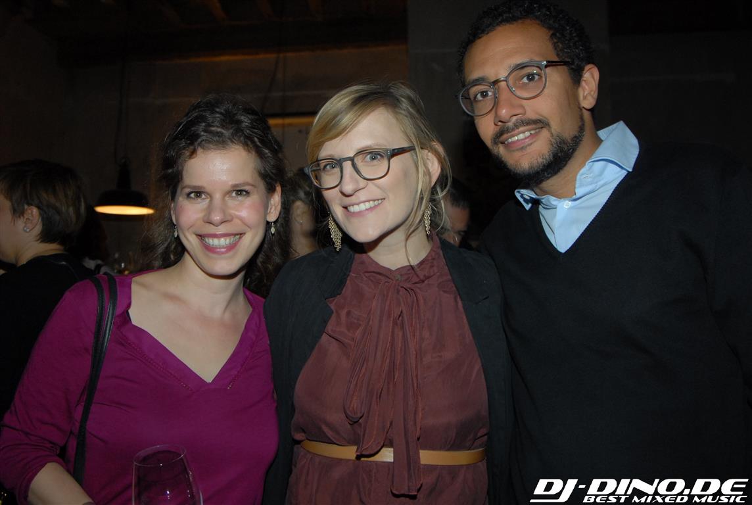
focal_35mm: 36
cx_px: 376
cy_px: 252
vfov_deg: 37.0
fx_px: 754
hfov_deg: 53.0
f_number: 5.6
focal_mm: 24
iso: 400
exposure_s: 1/15
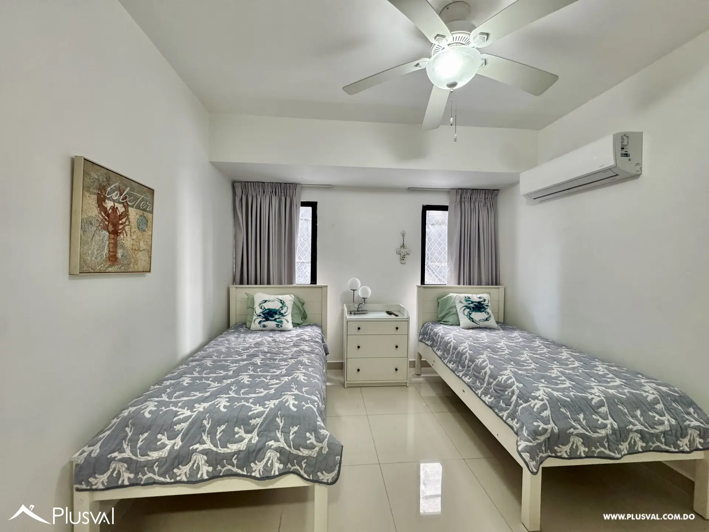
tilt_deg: -2.4
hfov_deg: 102.1
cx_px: 354
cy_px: 266
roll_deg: -0.6
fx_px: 287
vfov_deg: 85.7
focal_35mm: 14
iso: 320
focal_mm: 2.22
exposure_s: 1/99
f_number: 2.2
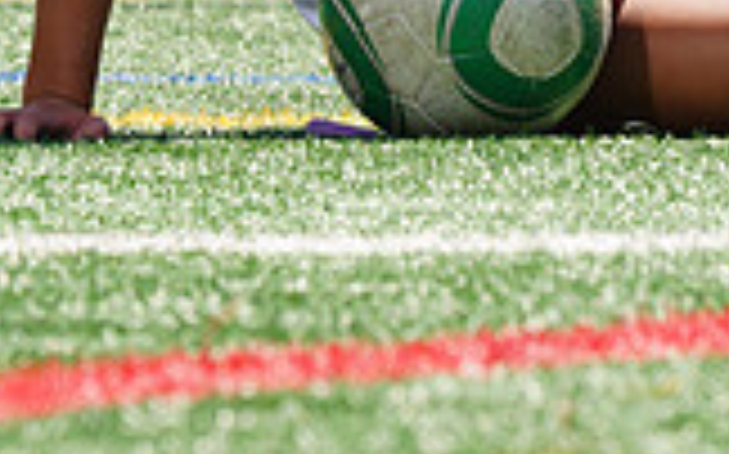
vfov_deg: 1.4
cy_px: -310
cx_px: 482
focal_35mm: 966
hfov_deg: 2.2
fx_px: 19179
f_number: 13
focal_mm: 265
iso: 200
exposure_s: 1/250
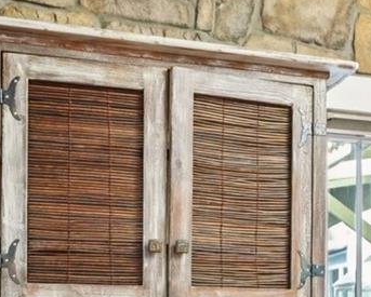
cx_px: 274
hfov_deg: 26.5
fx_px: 779
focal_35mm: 71
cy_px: 330
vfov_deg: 20.6
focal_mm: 10.8
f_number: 8
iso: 800
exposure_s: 1/2.5
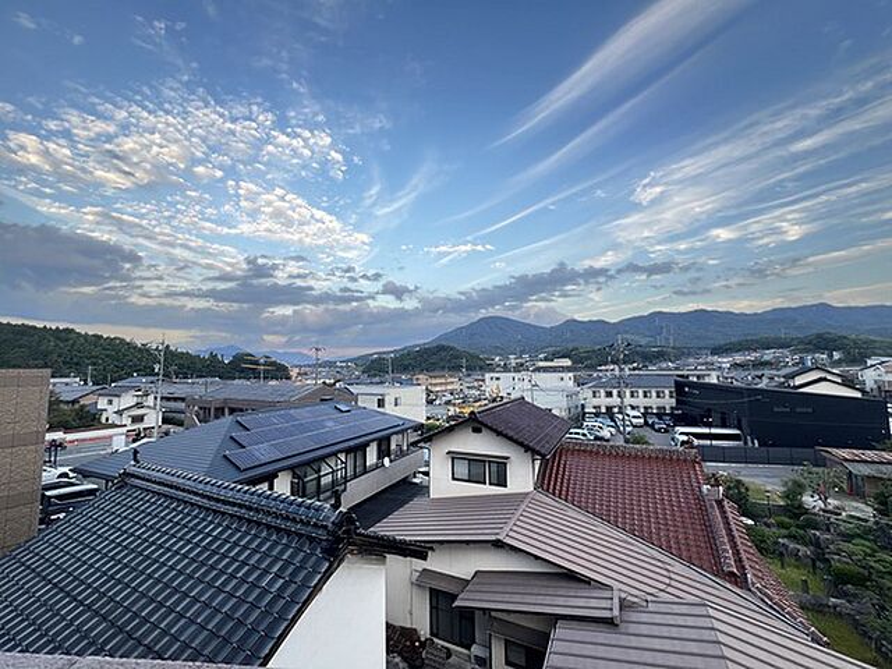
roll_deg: +1.0
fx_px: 335
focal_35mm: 13
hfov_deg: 106.2
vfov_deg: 89.9
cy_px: 334
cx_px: 446
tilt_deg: +5.2
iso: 50
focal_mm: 1.57
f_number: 1.8
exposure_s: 1/99
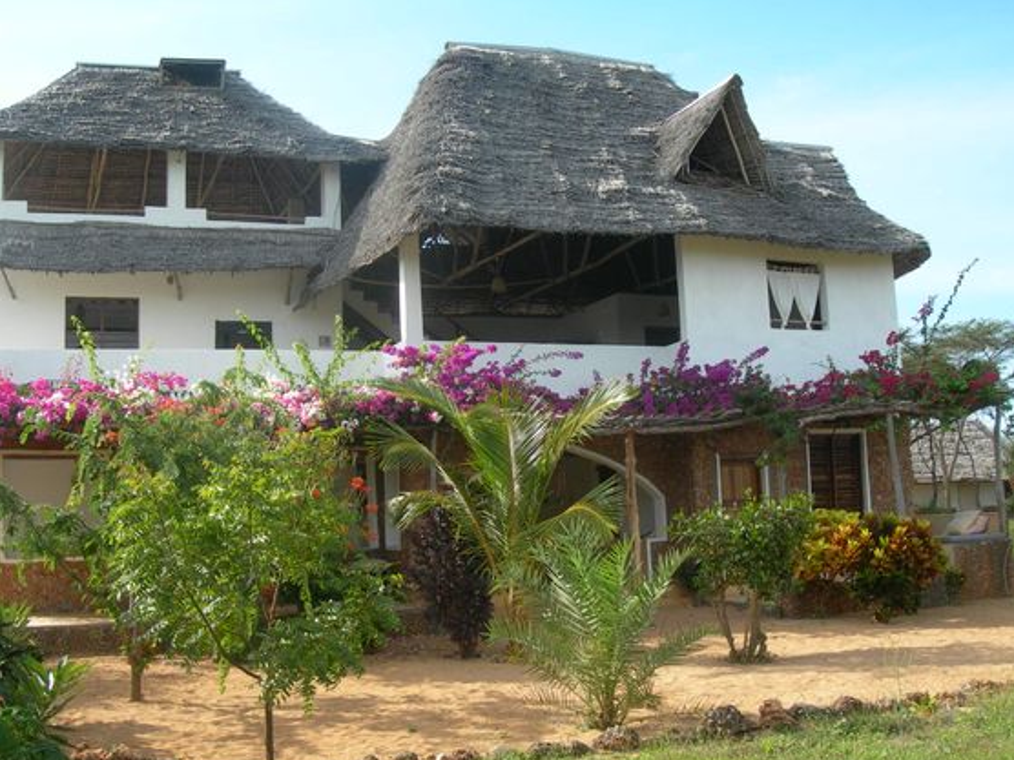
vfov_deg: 35.1
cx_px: 516
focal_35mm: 41
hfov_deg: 45.8
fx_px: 1201
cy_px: 405
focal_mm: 7.8
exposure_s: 1/204
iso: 50
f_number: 4.8
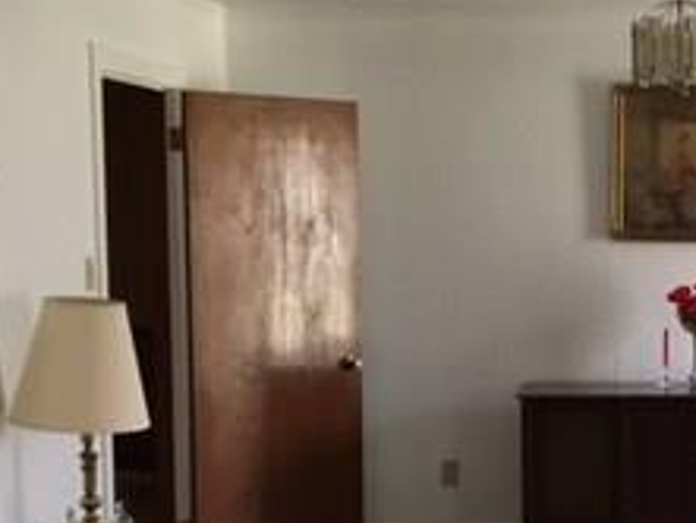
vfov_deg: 17.4
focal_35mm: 84
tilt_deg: -6.8
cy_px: 416
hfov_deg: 22.6
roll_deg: -0.1
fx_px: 1690
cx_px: 639
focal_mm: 4.15
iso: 200
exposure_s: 1/30
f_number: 2.2
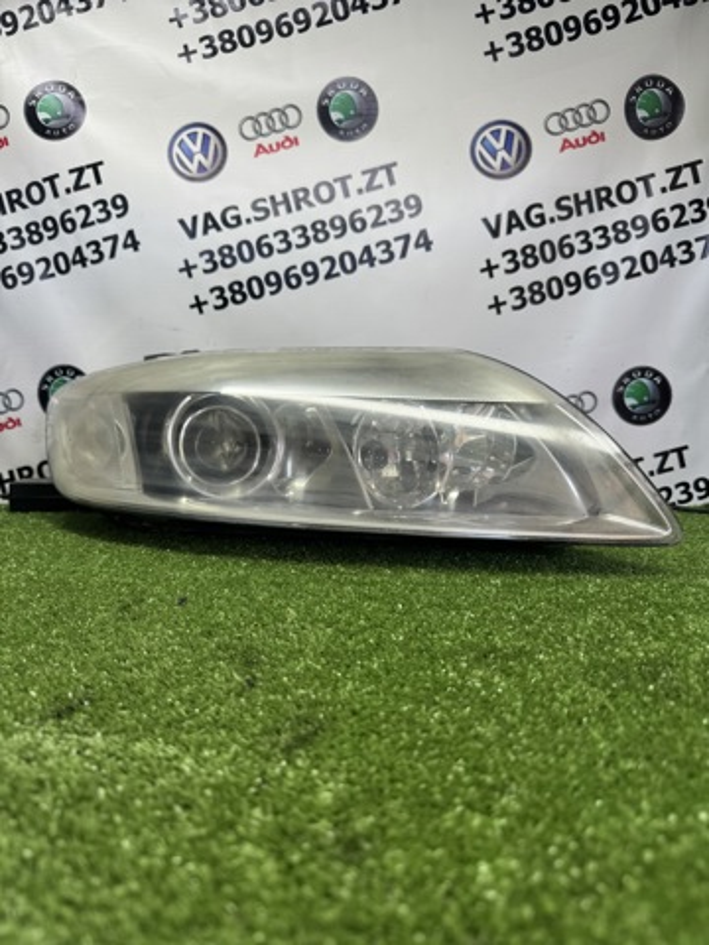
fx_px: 655
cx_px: 354
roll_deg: -0.9
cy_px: 472
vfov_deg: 71.6
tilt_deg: -5.1
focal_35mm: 24
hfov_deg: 56.8
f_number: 1.78
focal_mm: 6.76
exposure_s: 1/230
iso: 64
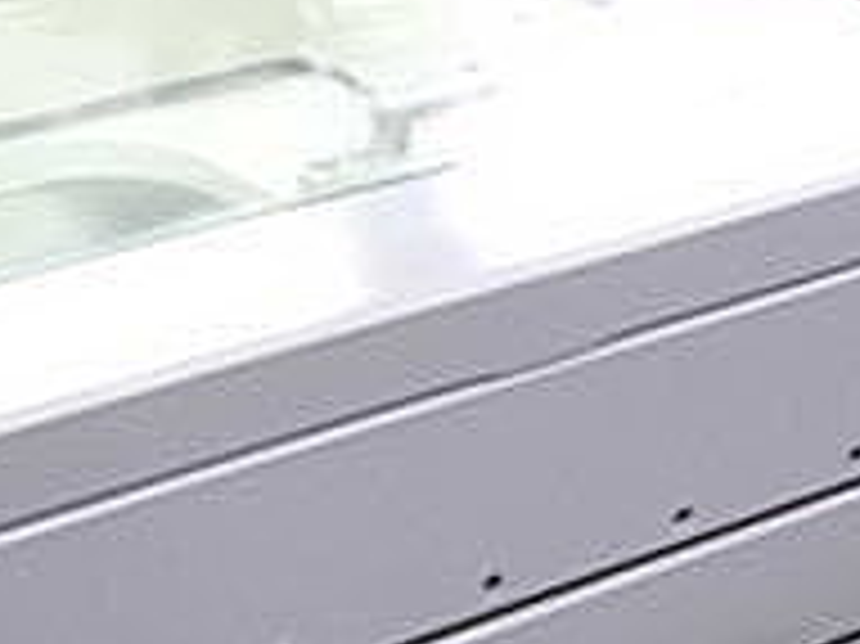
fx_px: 2160
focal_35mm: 87
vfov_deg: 16.4
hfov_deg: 22.4
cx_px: 261
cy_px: 721
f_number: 3.2
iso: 800
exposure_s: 1/20
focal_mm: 4.6
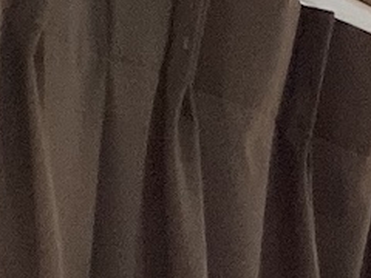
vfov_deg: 5.6
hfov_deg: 7.3
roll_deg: +0.1
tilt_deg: -1.9
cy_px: 837
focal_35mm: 248
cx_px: 996
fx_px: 2658
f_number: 2.4
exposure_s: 1/60
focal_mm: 3.3
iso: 125
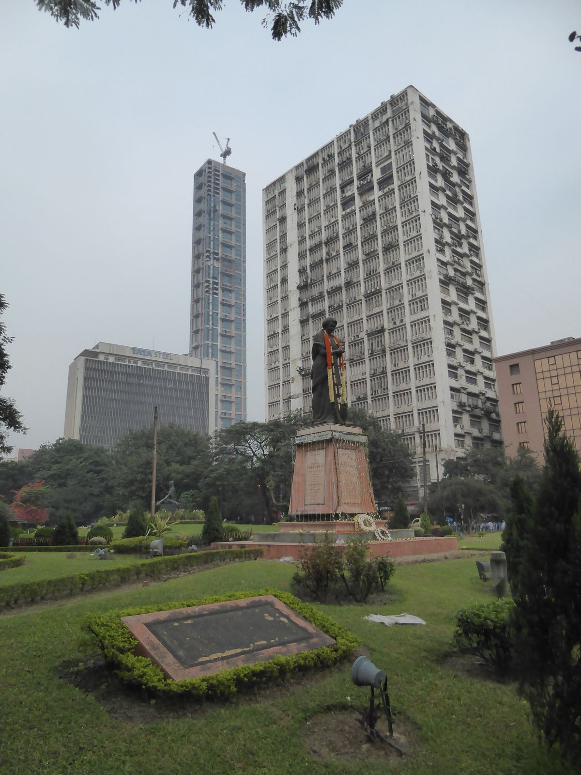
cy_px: 388
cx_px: 290
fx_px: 559
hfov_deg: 54.9
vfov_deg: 69.4
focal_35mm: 25
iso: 160
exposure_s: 1/160
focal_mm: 4.3
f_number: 3.3
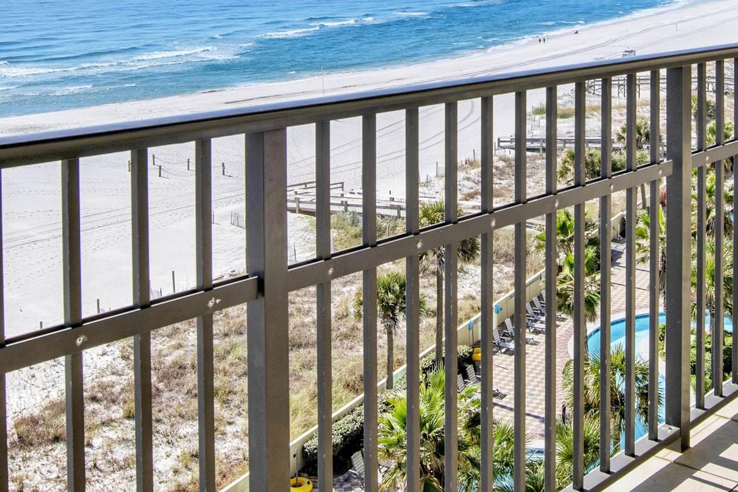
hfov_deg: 40.5
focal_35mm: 48
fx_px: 984
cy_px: -38
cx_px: 501
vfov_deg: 26.1
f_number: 11
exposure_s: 1/400
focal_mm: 18
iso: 200
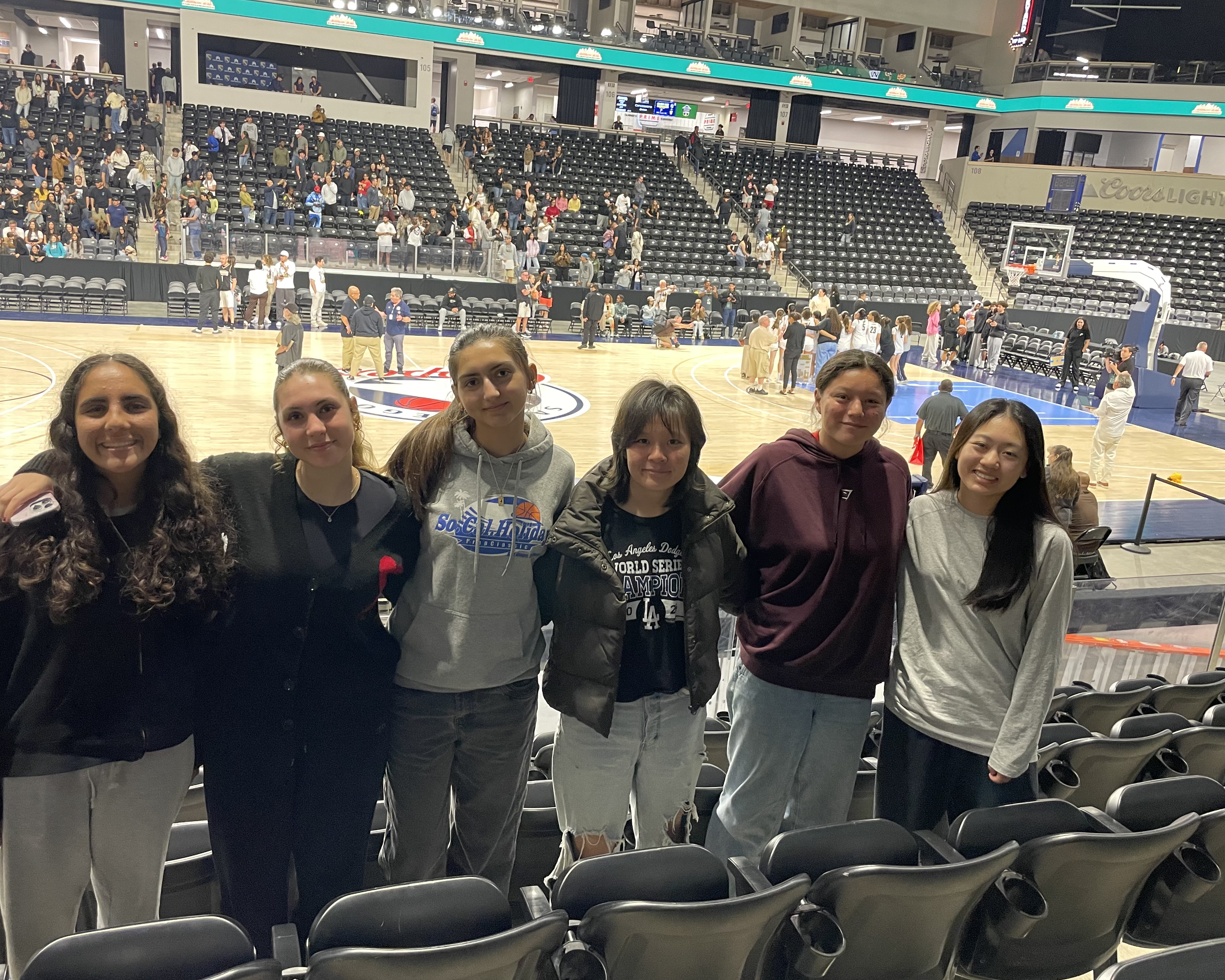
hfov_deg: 62.1
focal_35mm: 28
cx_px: 554
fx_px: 1015
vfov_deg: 51.5
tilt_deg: -15.4
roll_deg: -5.2
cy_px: 480
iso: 200
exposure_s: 1/60
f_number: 1.6
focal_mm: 4.2
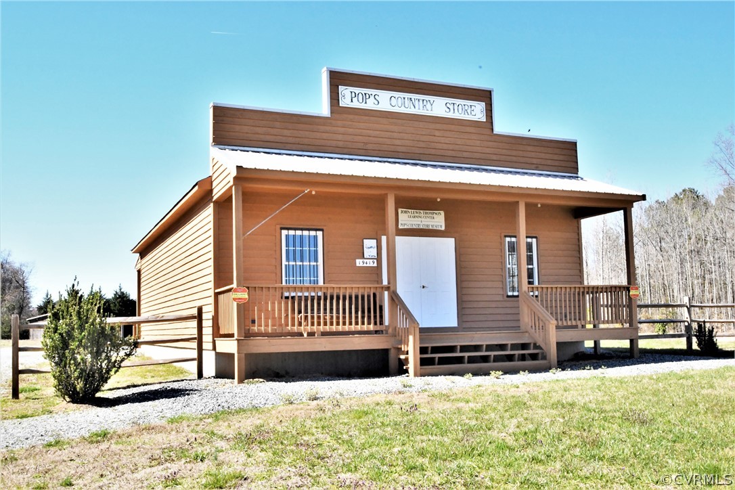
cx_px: 368
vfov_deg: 36.9
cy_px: 245
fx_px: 735
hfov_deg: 53.1
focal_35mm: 36
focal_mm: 24
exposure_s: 1/250
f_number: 29
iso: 3200
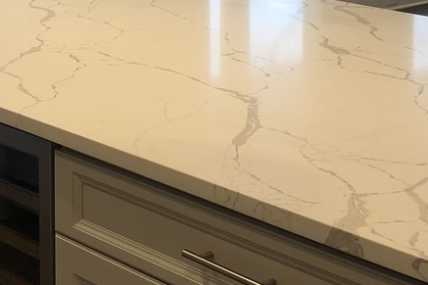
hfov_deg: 21.2
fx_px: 1141
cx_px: 162
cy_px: -48
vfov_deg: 13.9
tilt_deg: -7.3
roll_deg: +0.3
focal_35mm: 96
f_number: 1.8
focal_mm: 4
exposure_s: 1/40
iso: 20
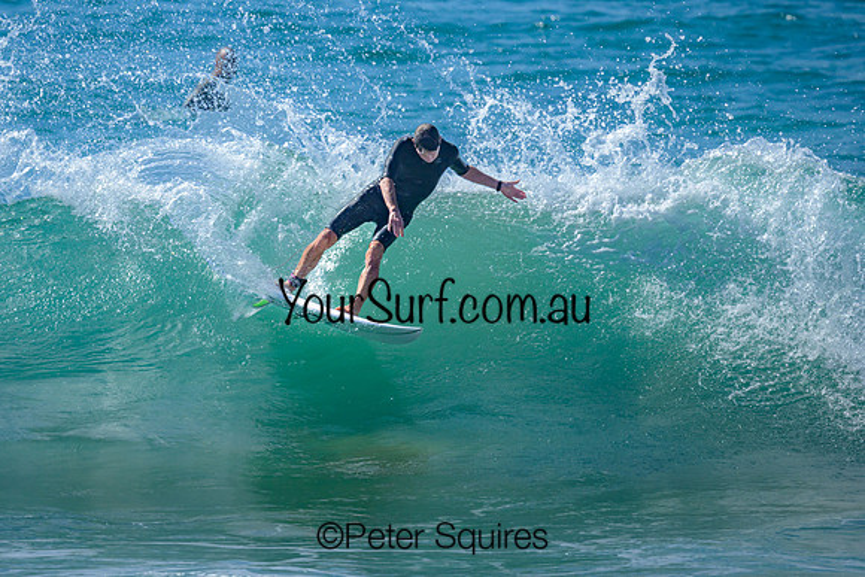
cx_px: 302
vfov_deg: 1.2
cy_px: 200
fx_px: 26457
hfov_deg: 1.9
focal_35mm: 1101
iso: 360
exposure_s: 1/3200
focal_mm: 800
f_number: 6.3
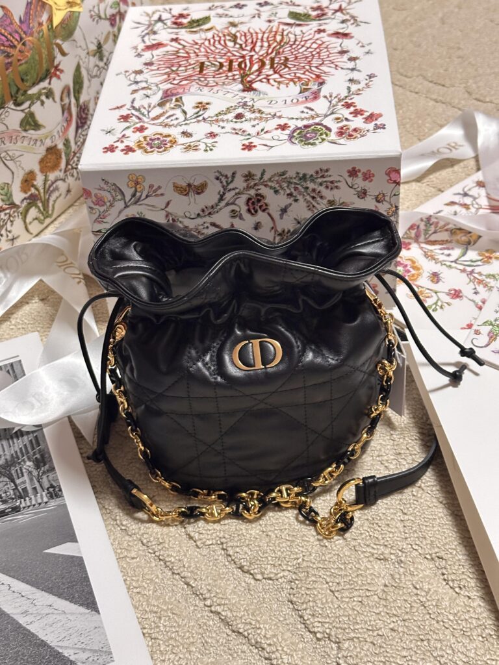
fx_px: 923
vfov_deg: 39.7
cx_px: 250
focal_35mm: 48
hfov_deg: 30.3
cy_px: 332
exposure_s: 1/35
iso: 500
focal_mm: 6.86
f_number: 1.78
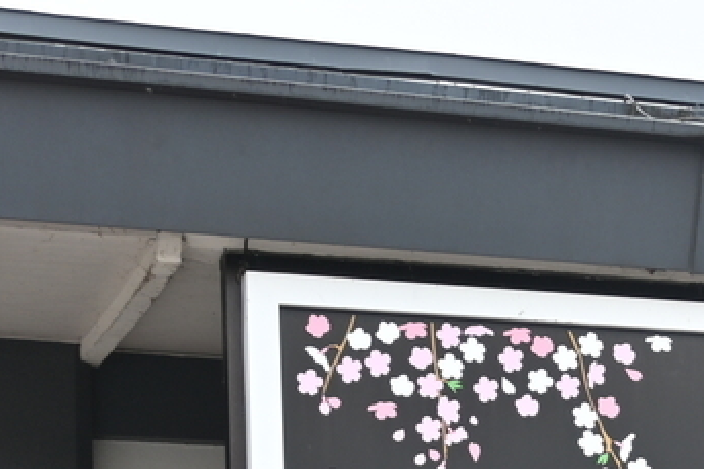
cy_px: 799
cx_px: 890
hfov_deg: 14.5
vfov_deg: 9.6
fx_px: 2658
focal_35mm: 136
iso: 160
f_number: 5.6
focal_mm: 26
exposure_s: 1/250
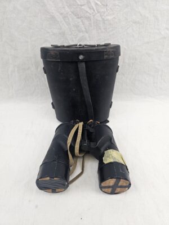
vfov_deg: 73.9
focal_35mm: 23
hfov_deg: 58.9
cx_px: 84
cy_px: 112
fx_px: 150
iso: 40
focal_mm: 6.3
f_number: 1.7
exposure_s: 1/100
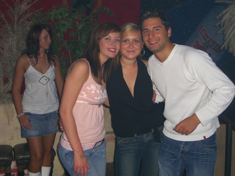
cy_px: 88
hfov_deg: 33.8
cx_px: 118
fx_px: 387
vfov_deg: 25.7
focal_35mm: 57
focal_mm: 11.8
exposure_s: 1/60
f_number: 3.6
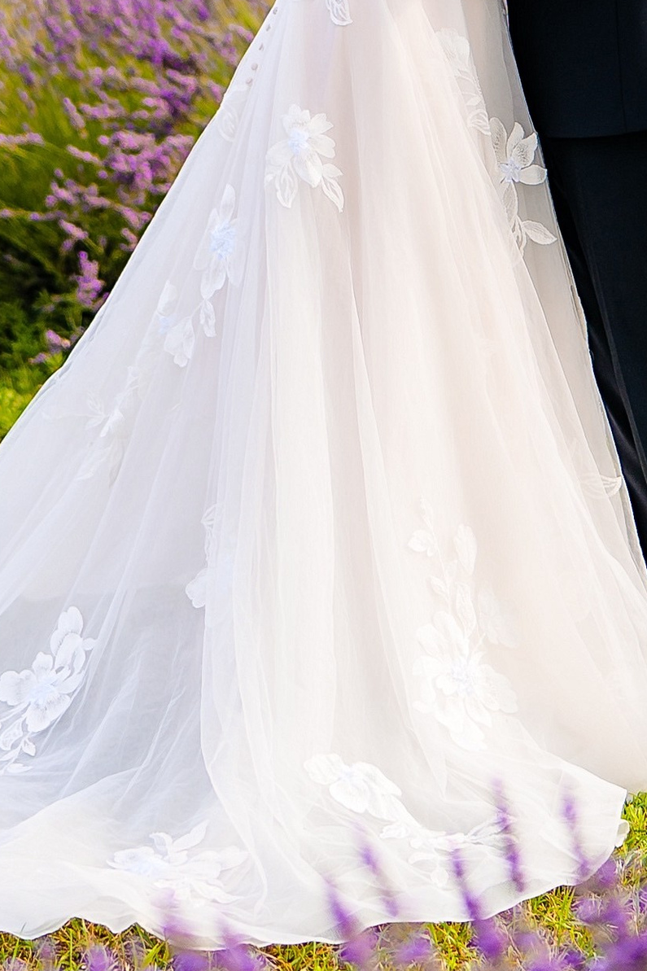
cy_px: 26
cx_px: 55
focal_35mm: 161
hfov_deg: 8.5
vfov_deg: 12.6
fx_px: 4341
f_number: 1.4
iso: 100
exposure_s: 1/2000
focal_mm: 50
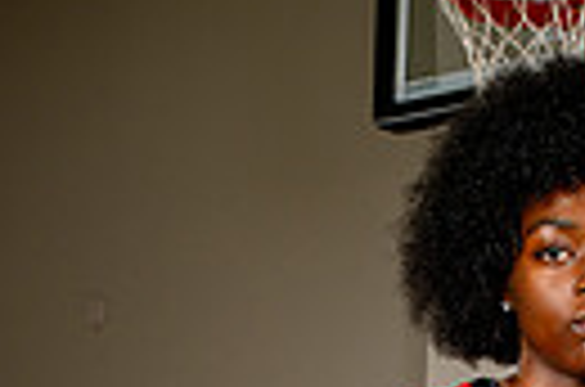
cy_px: 990
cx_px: 562
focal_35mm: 125
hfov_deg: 16.2
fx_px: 2026
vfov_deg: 9.5
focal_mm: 36
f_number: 8
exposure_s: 1/400
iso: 250
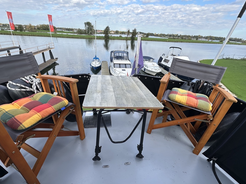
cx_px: 119
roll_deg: -4.1
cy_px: 94
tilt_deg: -26.8
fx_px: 121
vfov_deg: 74.7
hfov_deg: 91.0
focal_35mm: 17
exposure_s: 1/654
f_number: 2.2
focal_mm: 2.22
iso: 40
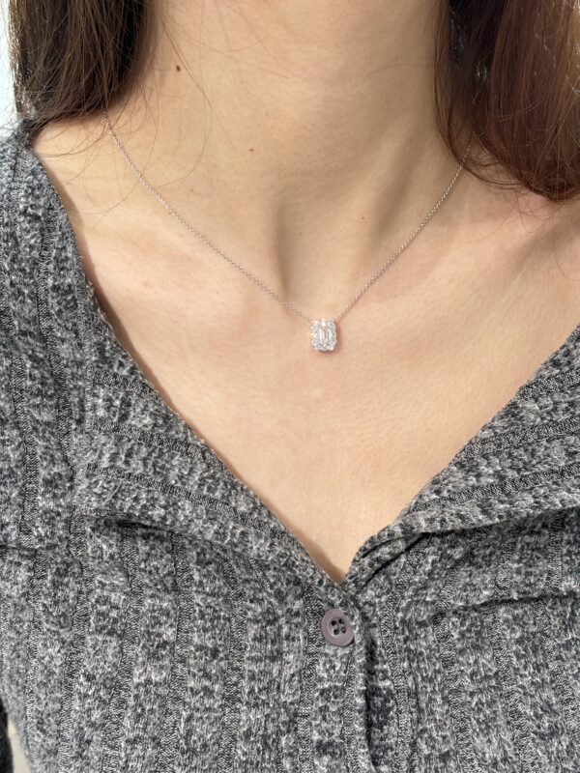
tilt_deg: -32.0
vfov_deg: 36.8
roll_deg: +3.1
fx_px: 1162
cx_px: 290
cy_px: 386
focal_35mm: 52
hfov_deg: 28.0
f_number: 1.6
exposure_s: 1/100
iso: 50
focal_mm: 5.96
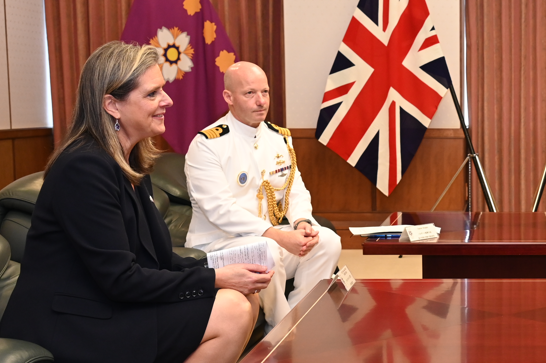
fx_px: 1094
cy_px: 213
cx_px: 514
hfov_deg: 26.8
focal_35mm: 72
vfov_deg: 18.8
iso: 1600
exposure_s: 1/200
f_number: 4
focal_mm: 30.5
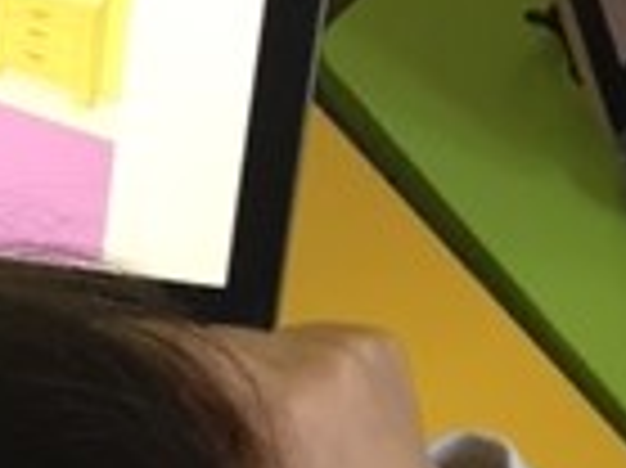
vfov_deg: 14.2
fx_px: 1807
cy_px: 610
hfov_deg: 17.4
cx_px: -349
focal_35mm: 100
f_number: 2.2
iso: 50
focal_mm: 4.15
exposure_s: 1/33
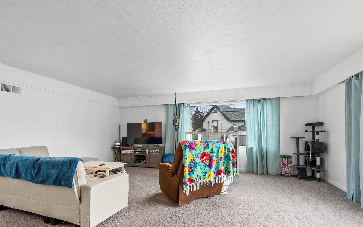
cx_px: 170
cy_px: 132
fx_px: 178
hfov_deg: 91.0
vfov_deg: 64.6
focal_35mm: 18
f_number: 8
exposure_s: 1
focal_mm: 16
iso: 400
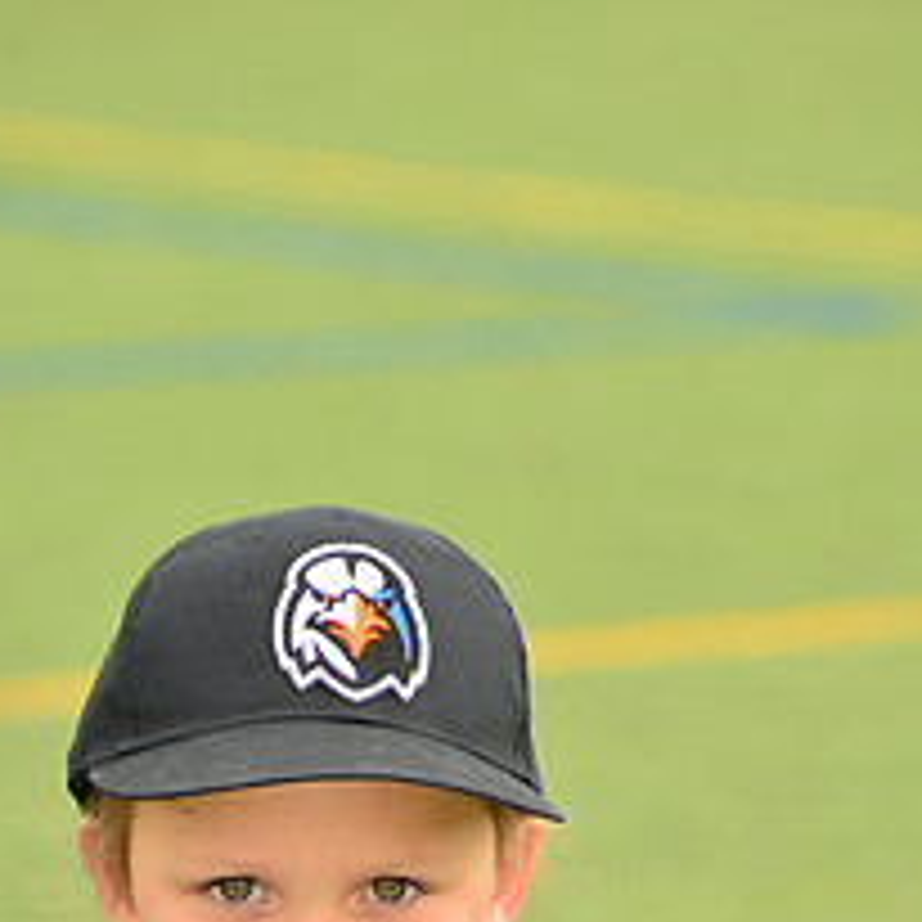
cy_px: 1156
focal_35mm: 445
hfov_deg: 3.9
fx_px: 13410
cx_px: 470
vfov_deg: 3.9
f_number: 8
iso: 250
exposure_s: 1/200
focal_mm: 185
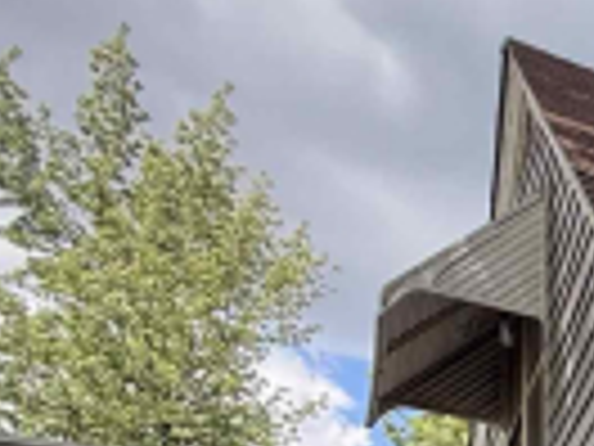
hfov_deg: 18.1
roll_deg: -0.1
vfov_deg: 16.2
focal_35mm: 71
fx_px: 1218
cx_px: 1204
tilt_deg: +3.0
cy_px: 883
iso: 64
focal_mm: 2.22
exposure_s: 1/448
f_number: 2.2
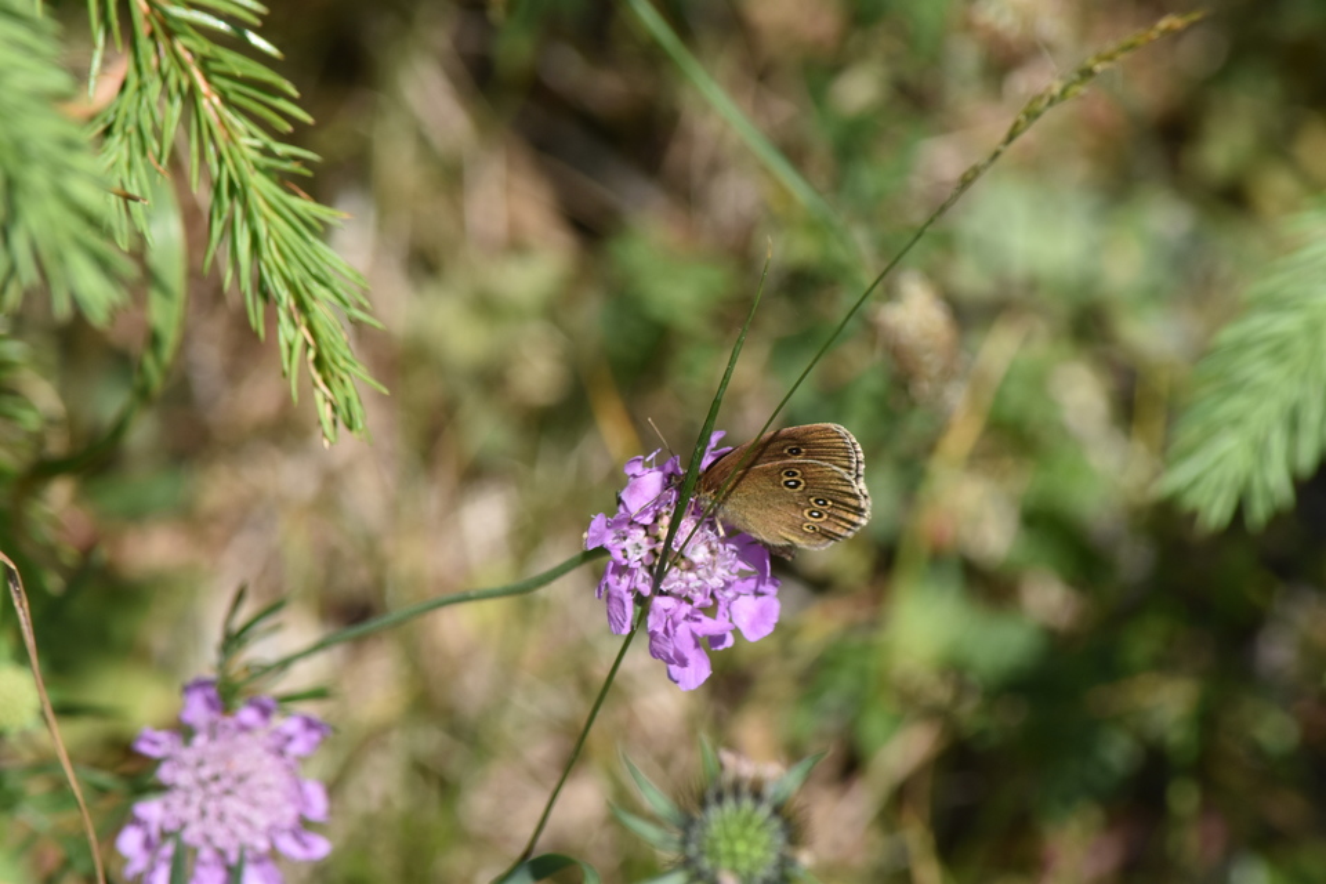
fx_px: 16574
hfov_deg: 4.6
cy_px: 442
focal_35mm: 450
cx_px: 663
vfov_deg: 3.1
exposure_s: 1/640
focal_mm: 300
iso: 400
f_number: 11
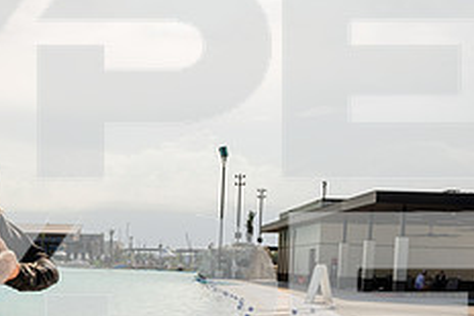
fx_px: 790
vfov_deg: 21.8
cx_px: 4
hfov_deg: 31.0
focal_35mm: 60
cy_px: 321
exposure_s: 1/250
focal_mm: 24
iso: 250
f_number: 13
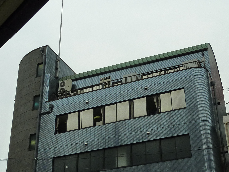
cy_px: 86
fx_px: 384
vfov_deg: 25.2
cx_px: 114
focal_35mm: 58
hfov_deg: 33.2
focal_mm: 5.3
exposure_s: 1/320
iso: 125
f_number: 4
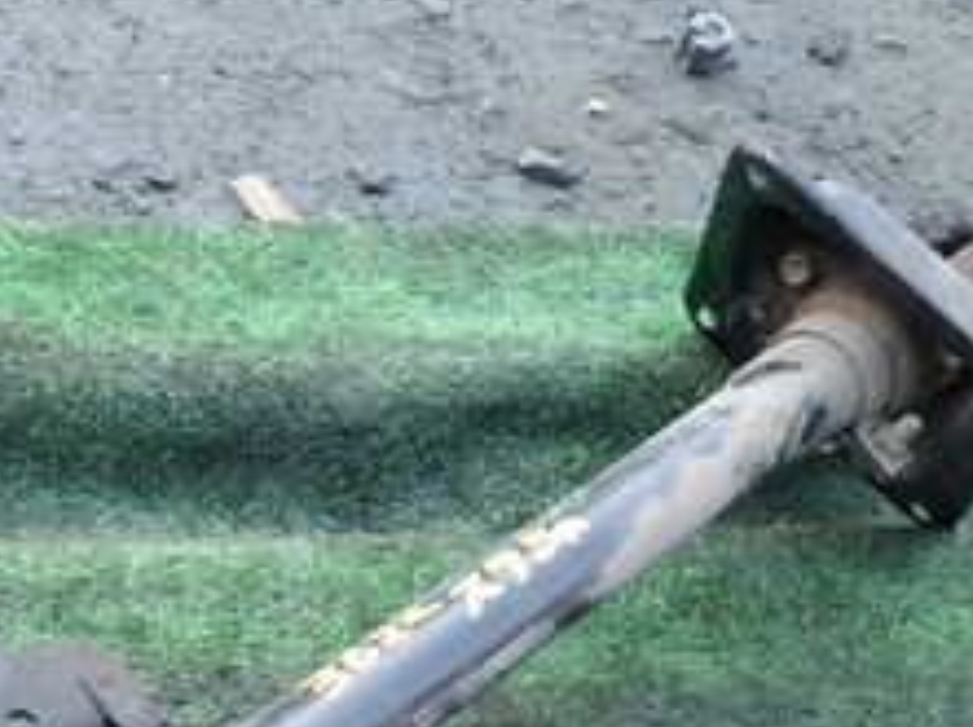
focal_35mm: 68
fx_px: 1908
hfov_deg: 27.8
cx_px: 150
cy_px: 749
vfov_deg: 20.8
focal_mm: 4.5
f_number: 2
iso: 160
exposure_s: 1/60
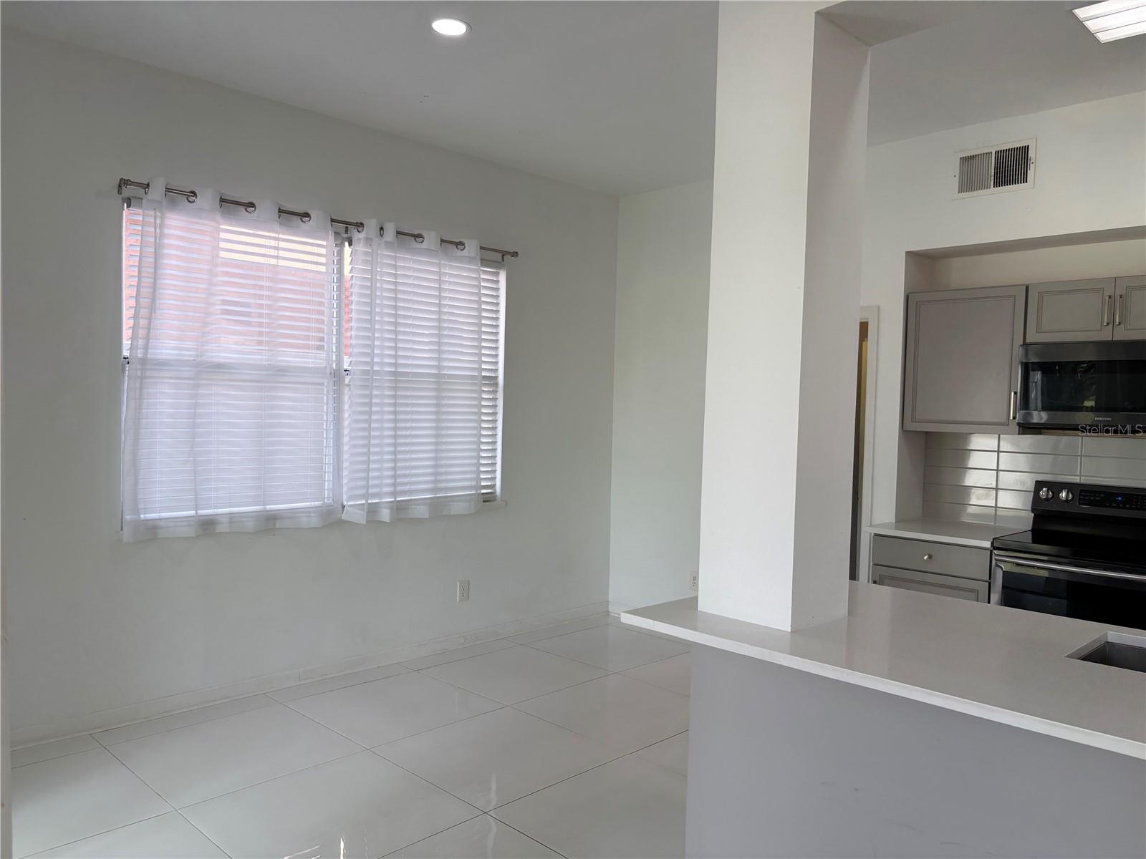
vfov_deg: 53.1
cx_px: 573
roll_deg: -0.6
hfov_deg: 67.3
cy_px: 430
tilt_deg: -1.9
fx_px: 861
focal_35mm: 26
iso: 40
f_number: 1.6
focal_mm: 5.96
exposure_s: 1/210
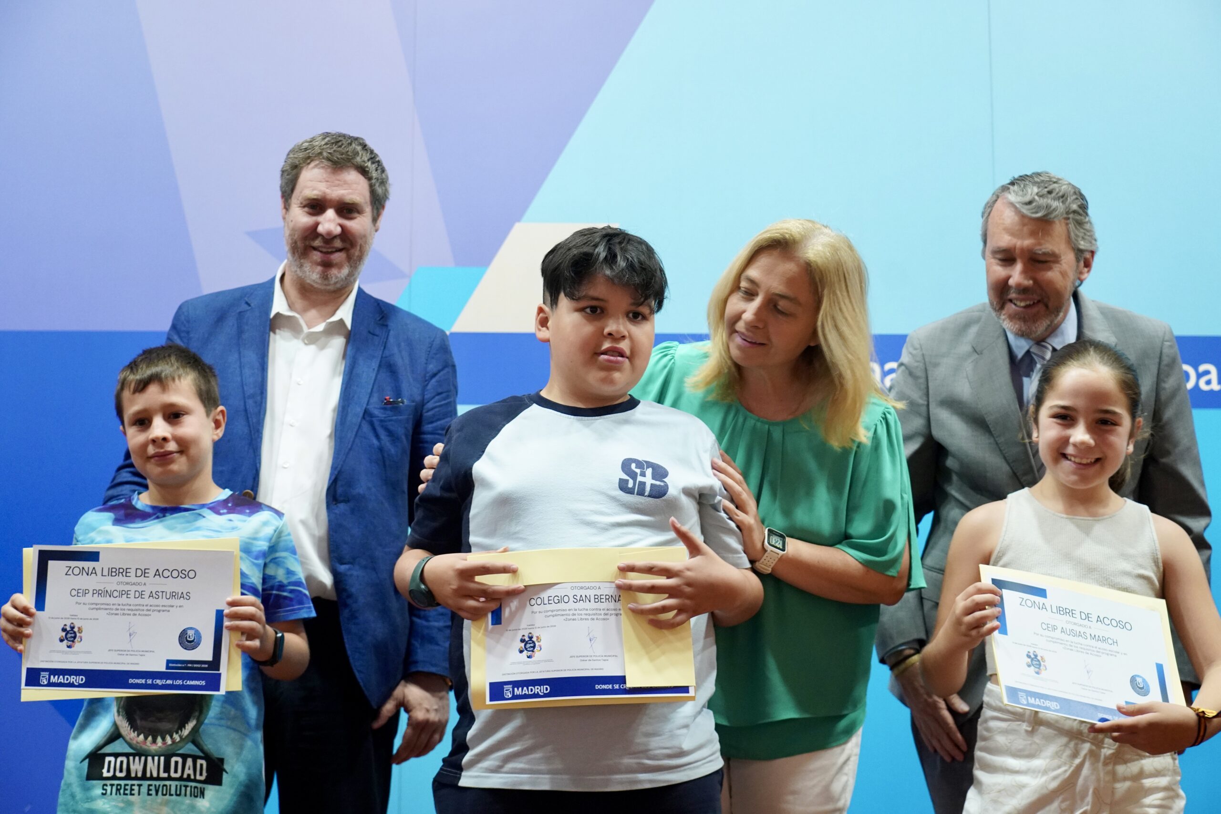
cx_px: 610
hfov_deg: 35.1
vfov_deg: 23.8
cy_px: 407
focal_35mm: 57
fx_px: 1933
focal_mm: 57
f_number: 4
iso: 4000
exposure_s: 1/90
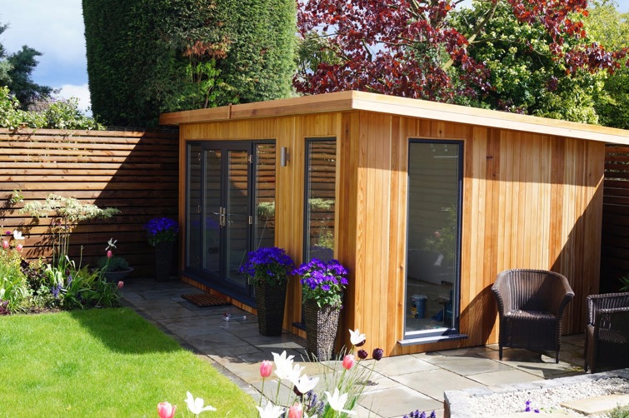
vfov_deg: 31.8
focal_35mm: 42
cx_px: 314
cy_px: 209
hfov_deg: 46.4
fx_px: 733
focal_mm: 28
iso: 100
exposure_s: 1/125
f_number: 9
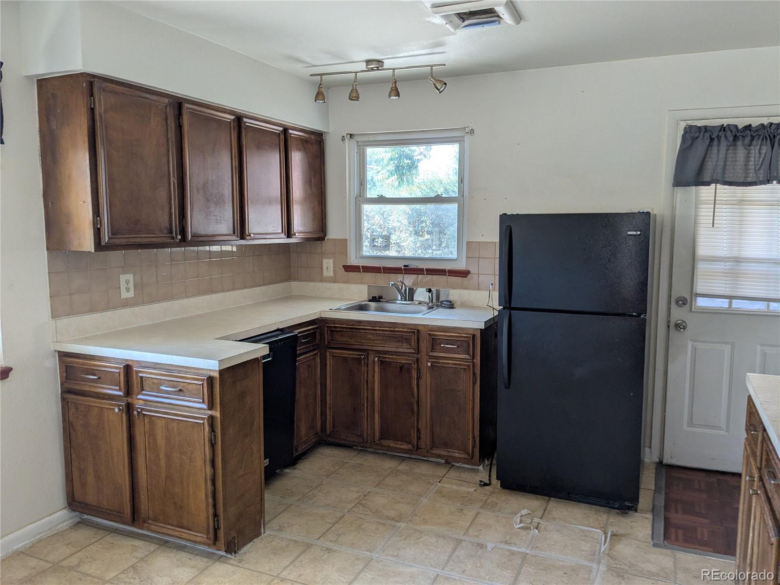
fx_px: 608
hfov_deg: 65.3
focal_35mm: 27
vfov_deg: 51.4
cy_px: 292
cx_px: 390
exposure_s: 1/120
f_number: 1.73
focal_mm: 4.38
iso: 104
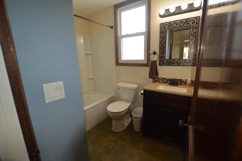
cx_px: 121
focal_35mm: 15
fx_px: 101
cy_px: 80
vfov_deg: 77.2
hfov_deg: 100.4
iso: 400
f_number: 3.5
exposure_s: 1/60
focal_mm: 10
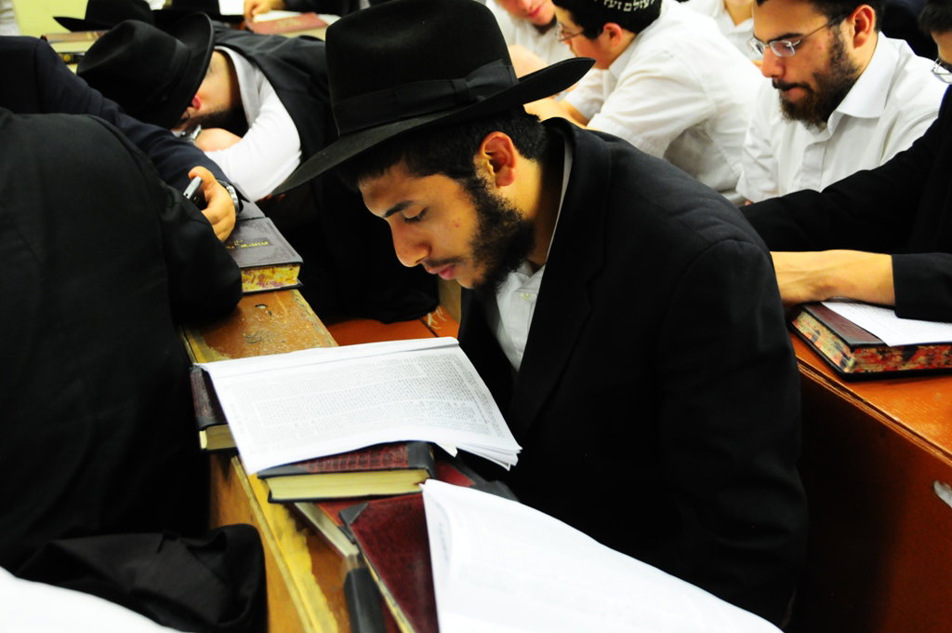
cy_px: 316
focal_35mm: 46
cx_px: 476
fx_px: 1228
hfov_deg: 42.4
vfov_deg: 28.9
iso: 1250
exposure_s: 1/40
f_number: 4.5
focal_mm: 31
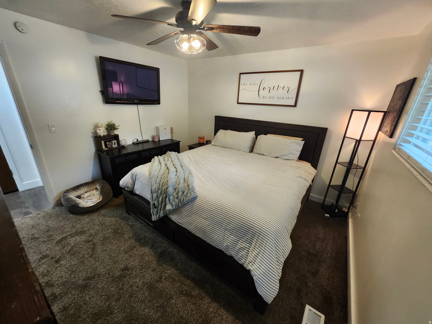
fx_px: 162
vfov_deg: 89.9
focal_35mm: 13
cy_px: 162
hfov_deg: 106.2
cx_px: 216
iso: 320
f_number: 2.2
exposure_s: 1/40
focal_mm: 1.74
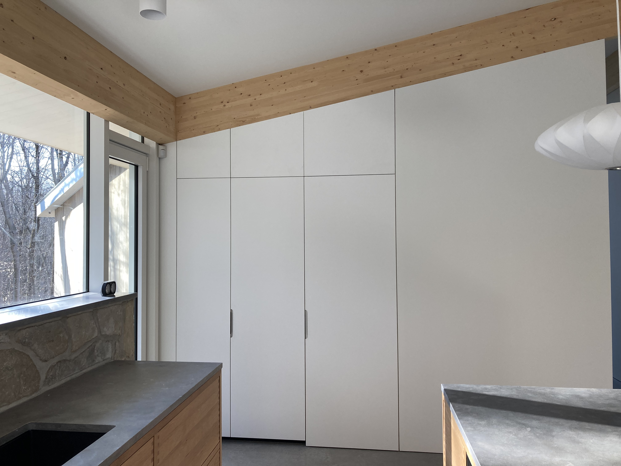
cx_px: 310
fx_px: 502
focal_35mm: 28
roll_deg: -0.6
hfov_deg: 63.4
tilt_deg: +1.9
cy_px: 233
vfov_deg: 49.7
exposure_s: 1/120
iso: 40
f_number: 1.8
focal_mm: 3.99
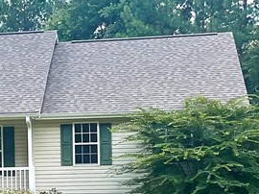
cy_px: 172
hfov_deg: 17.4
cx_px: -17
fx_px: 822
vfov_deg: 13.3
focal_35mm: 110
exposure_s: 1/620
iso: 16
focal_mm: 3
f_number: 1.8
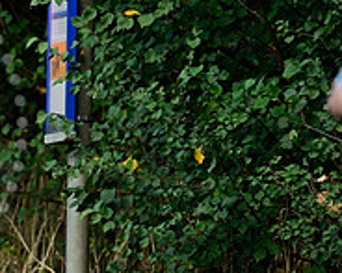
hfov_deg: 1.2
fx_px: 16773
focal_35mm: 1658
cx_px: -151
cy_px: 125
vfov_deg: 0.9
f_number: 4
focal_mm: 560
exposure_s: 1/1000
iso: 1600
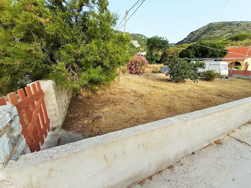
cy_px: 94
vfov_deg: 89.9
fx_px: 94
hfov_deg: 106.2
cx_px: 126
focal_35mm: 13
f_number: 2.2
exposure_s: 1/397
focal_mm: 1.13
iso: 40
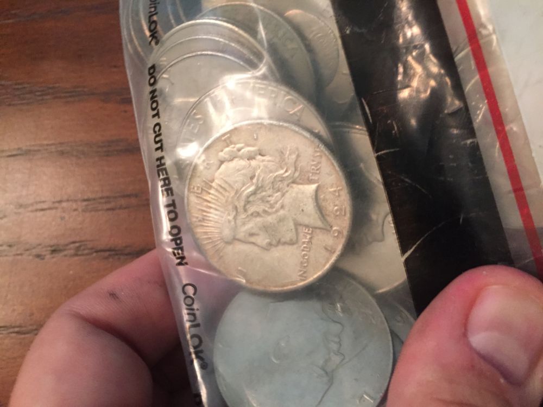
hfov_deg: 61.7
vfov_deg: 48.2
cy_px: 204
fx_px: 455
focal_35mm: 29
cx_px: 272
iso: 200
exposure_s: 1/30
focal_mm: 4.15
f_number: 2.2
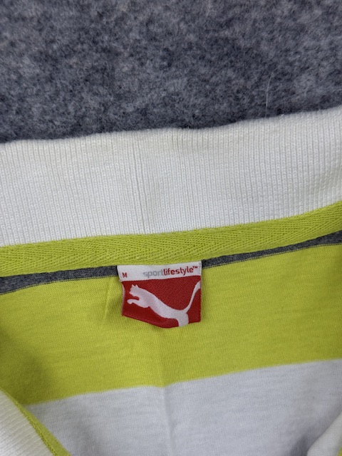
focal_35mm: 48
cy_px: 228
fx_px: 632
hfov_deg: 30.3
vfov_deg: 39.7
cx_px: 171
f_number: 1.78
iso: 64
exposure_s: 1/444
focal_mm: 6.76
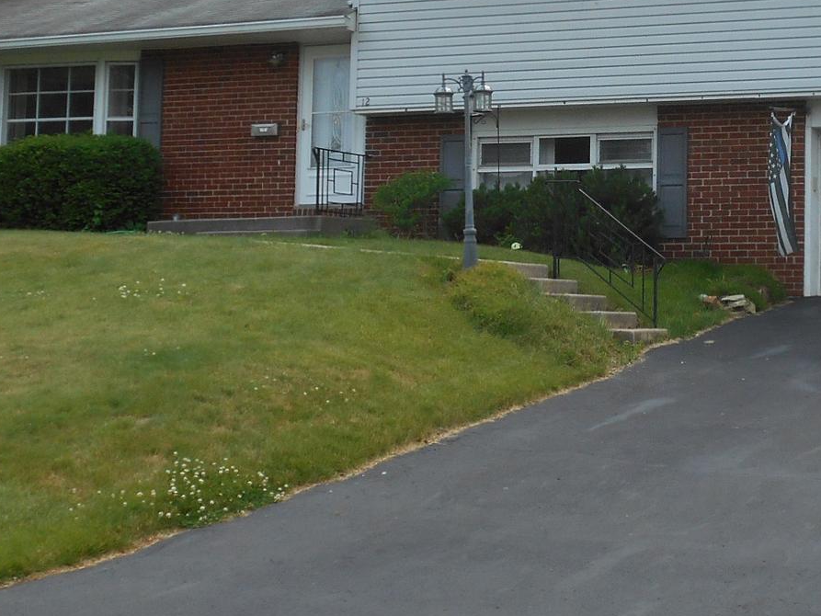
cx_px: 649
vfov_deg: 18.8
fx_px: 1850
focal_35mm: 78
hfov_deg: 24.6
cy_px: 149
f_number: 3.6
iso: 80
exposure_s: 1/500
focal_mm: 5.8
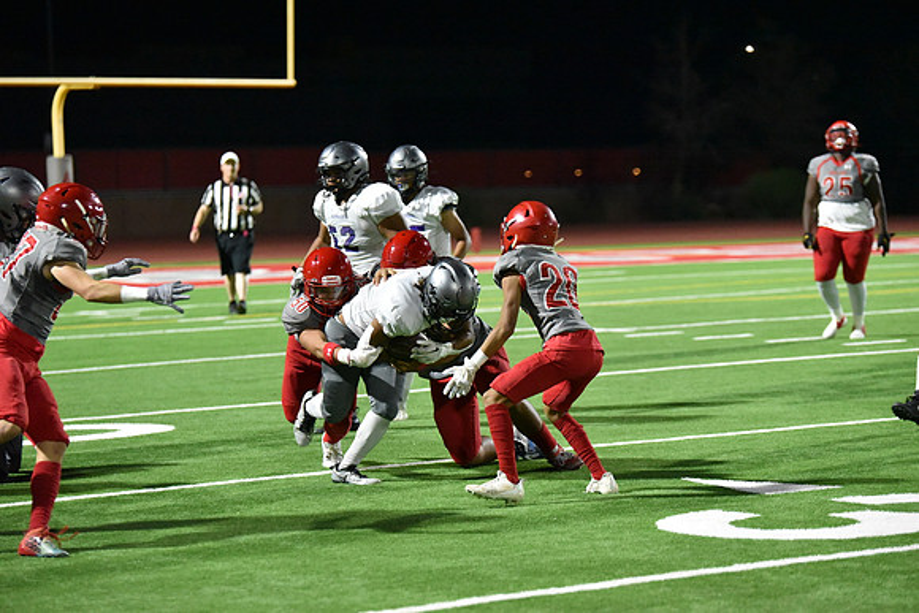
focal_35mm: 130
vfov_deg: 10.6
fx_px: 3319
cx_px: 460
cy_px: 306
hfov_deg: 15.8
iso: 12800
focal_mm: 130
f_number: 2.8
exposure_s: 1/1000
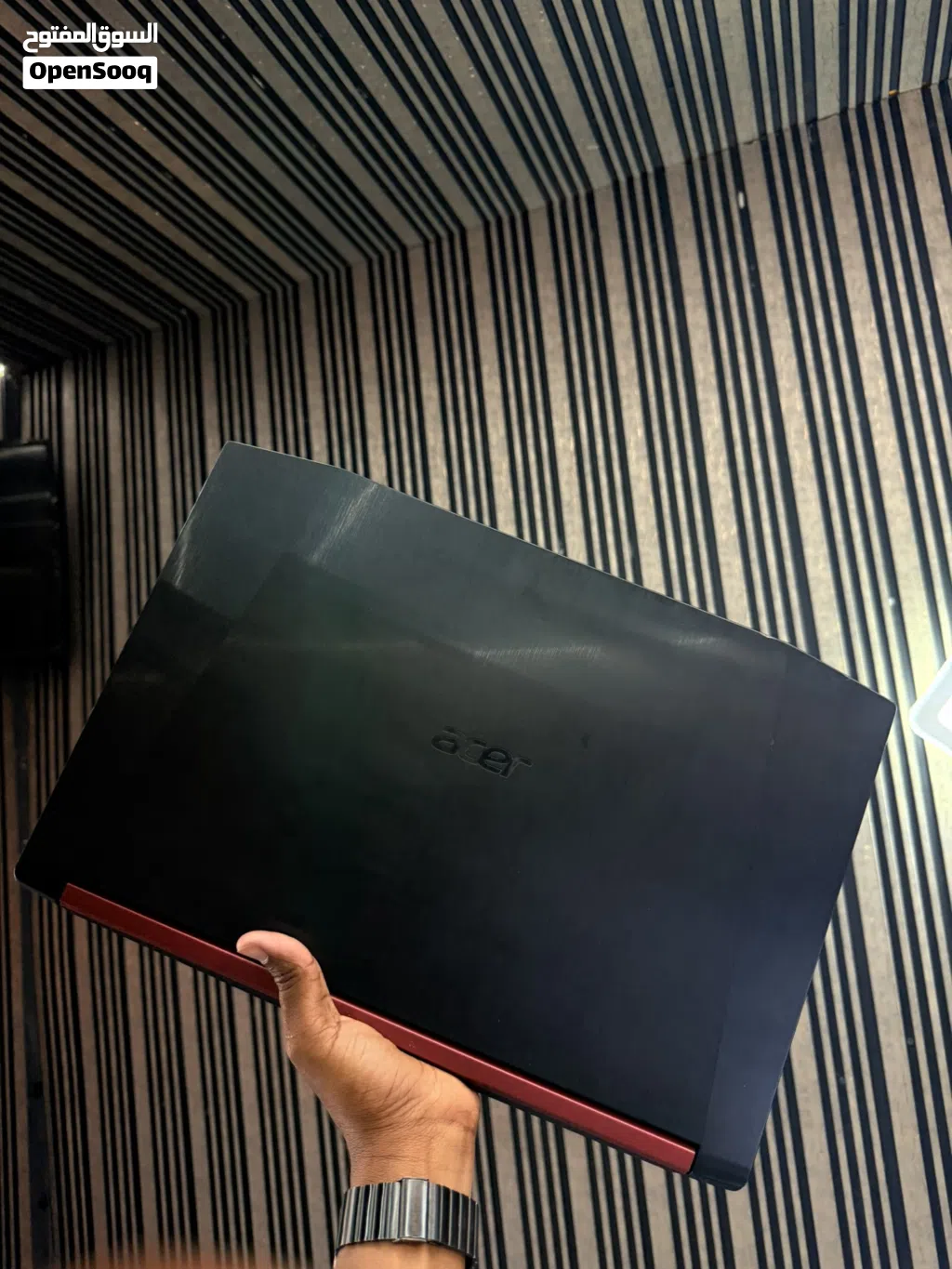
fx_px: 880
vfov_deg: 71.6
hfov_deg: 56.8
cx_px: 476
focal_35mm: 24
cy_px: 634
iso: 160
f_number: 1.78
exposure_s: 1/100
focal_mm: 6.76
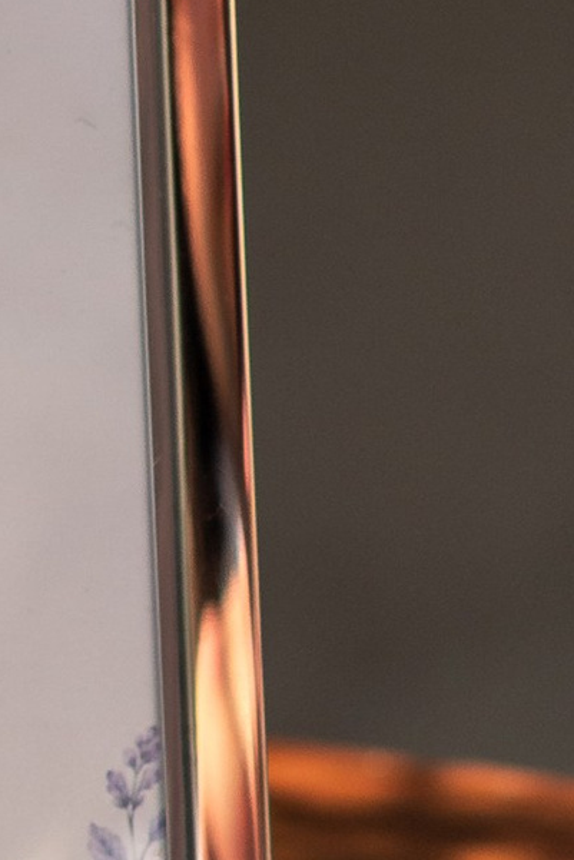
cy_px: 225
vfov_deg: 6.4
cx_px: -774
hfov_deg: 4.2
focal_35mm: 320
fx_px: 7648
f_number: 2.8
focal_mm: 50
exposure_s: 1/1600
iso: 200
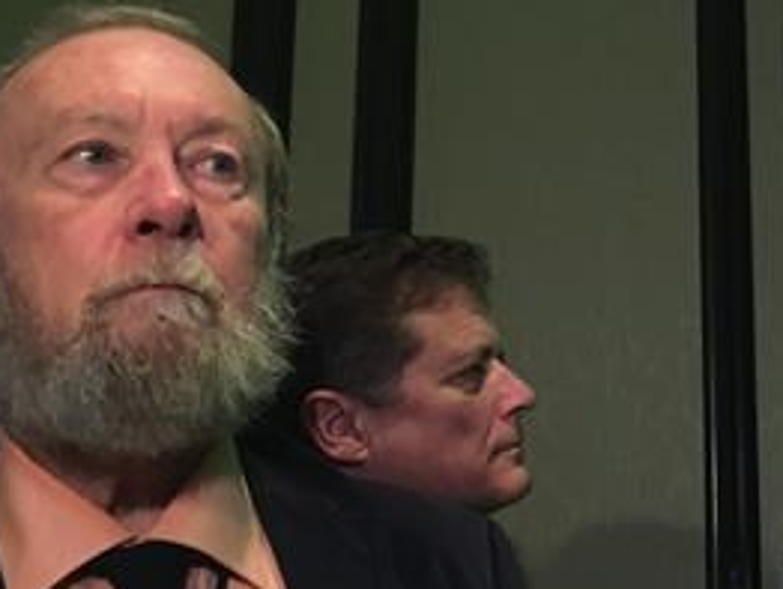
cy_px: 152
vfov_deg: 20.3
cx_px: 837
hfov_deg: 25.3
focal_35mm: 72
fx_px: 1630
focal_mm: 4.15
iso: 125
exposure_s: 1/30
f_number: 2.2
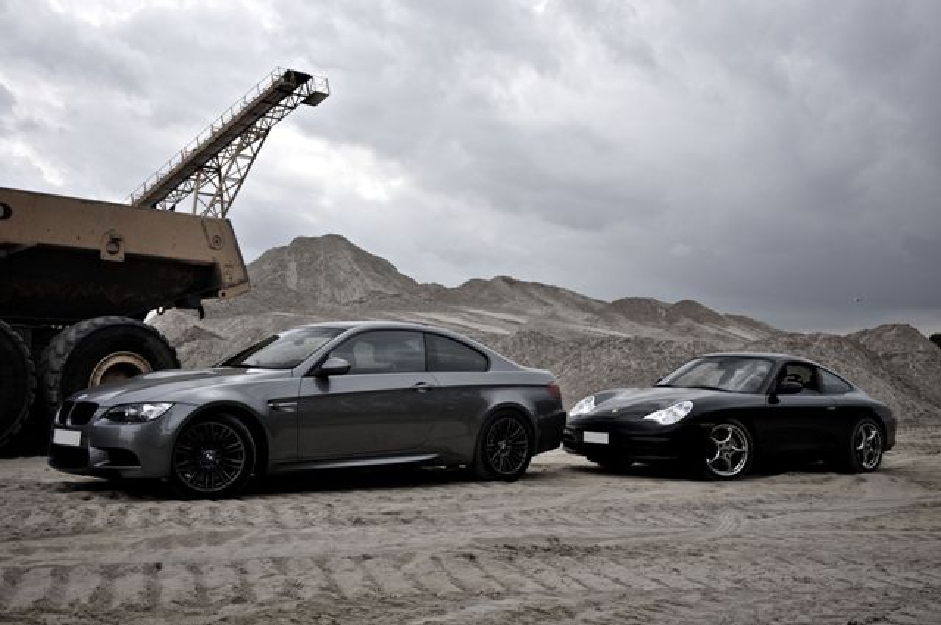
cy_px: 312
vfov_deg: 31.8
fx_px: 1096
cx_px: 470
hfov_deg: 46.5
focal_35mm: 42
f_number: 9
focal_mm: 28
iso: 200
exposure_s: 1/80
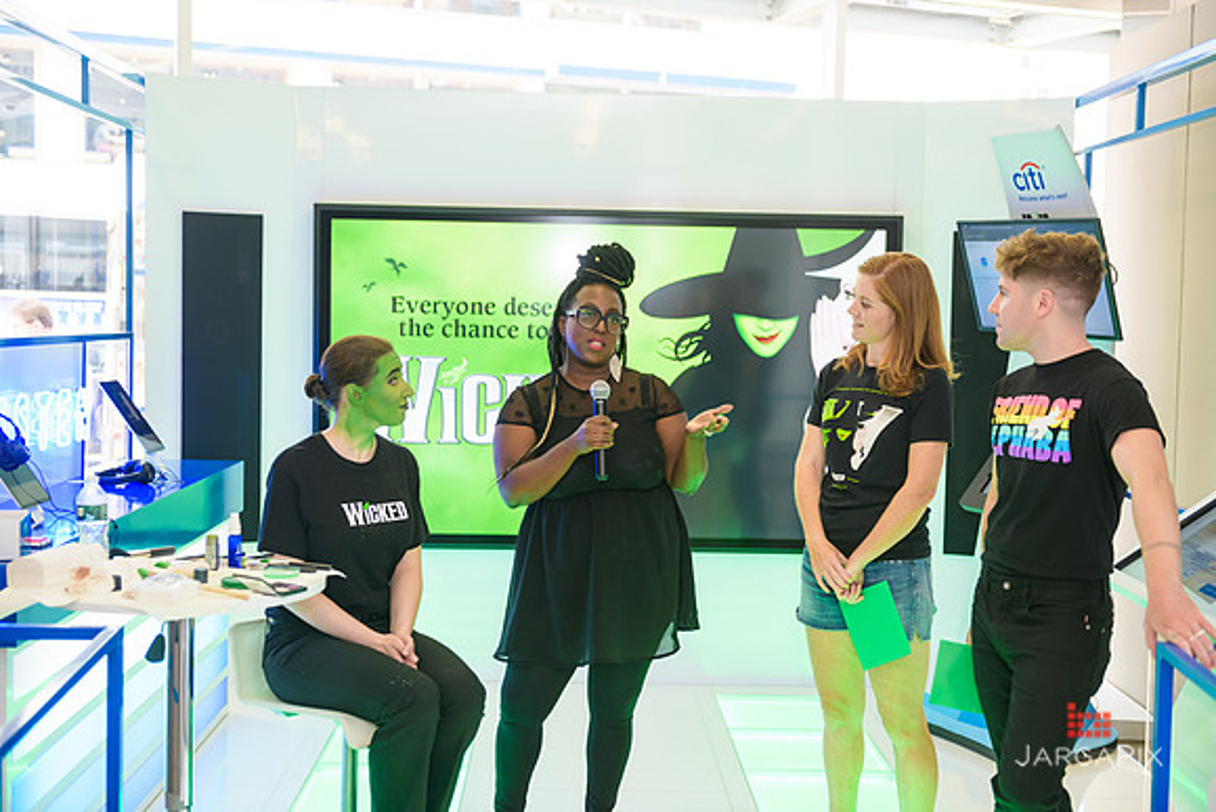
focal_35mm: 48
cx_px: 608
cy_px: 406
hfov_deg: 41.1
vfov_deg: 28.1
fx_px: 1622
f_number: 3.2
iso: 400
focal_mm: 48
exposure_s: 1/125
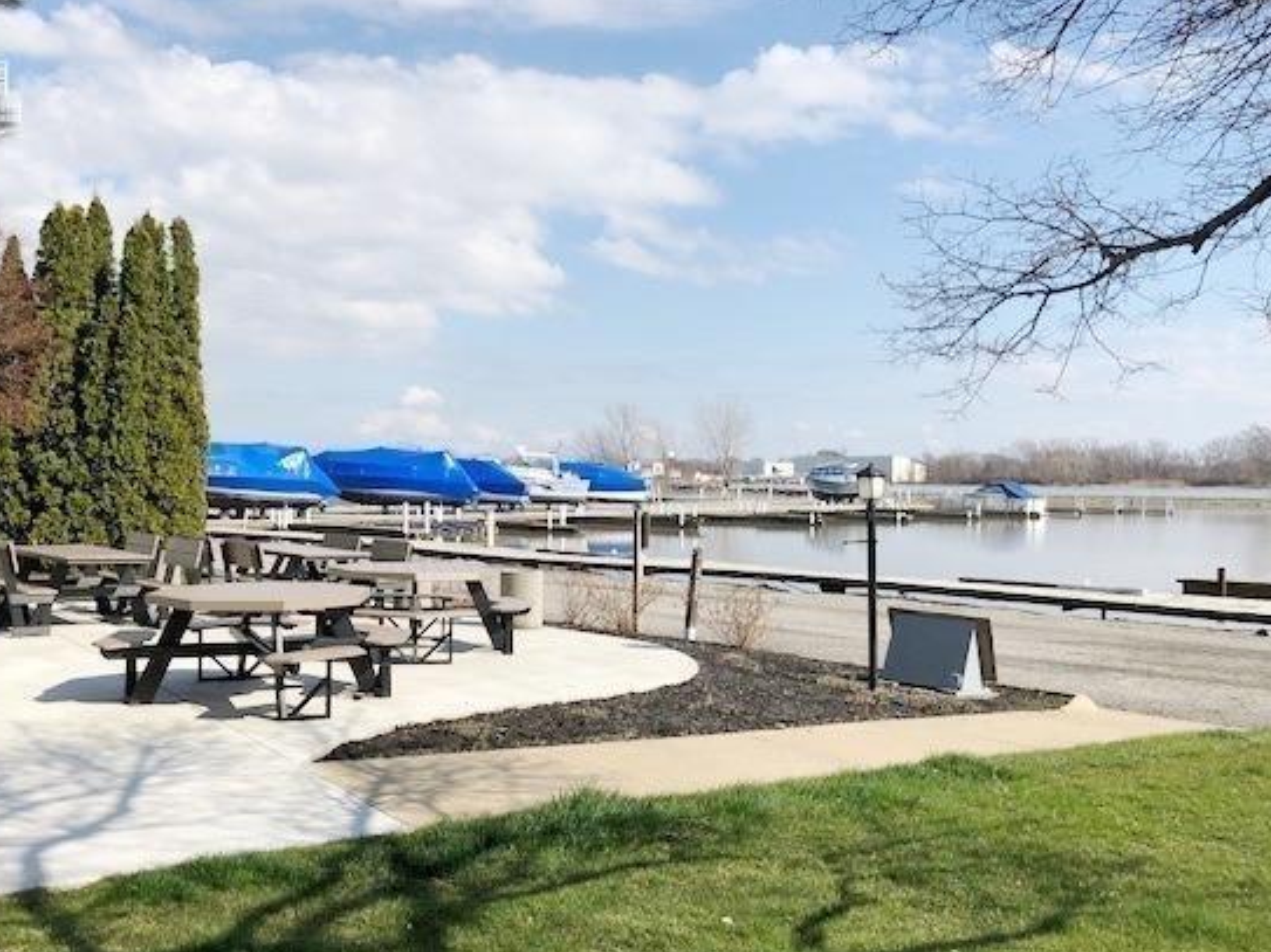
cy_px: 515
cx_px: 566
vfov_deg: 42.9
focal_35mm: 33
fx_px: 1211
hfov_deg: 55.2
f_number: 1.8
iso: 20
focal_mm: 3.99
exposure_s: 1/2525
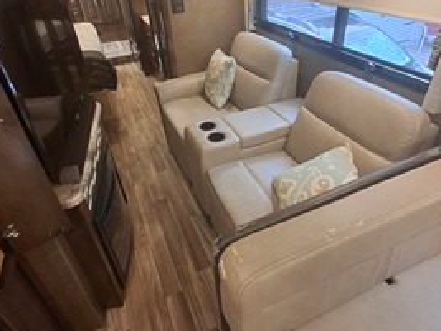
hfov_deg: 71.6
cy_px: 144
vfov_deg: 56.6
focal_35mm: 24
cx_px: 213
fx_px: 306
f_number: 2.2
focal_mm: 1.64
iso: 160
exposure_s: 1/40
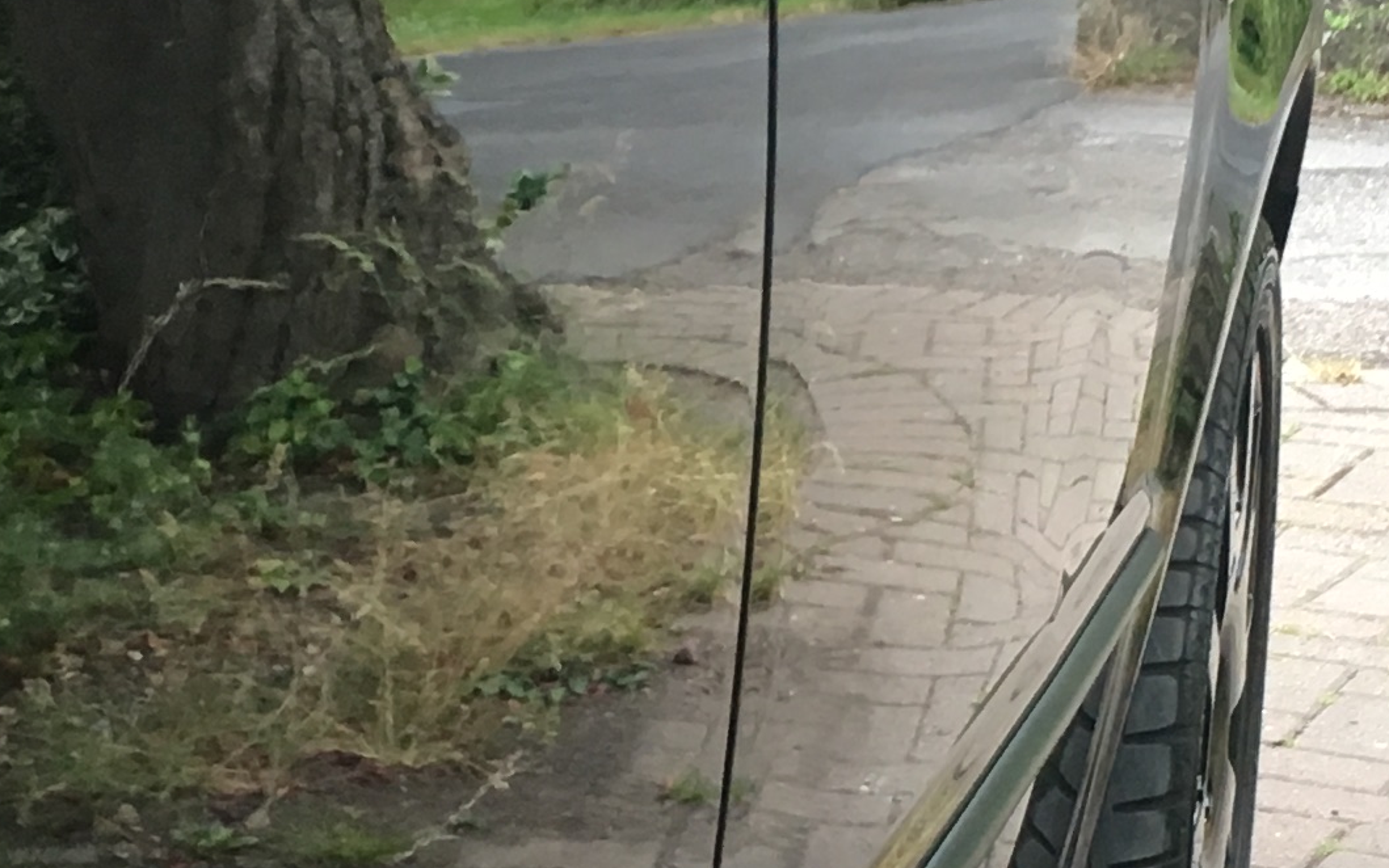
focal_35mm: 117
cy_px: 770
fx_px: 4429
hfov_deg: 17.7
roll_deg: +0.0
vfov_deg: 11.1
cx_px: 358
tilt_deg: -14.5
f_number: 2.2
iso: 100
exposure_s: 1/33
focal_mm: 4.15
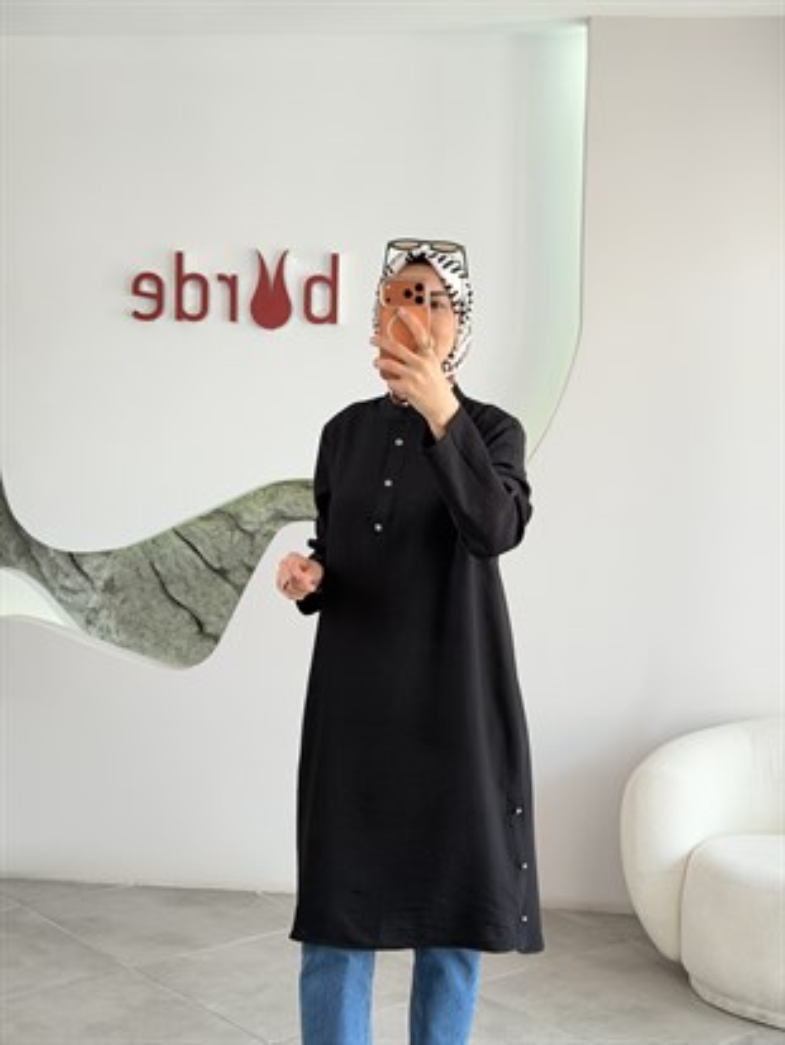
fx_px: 1451
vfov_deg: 39.6
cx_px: 392
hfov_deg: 30.3
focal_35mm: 48
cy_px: 522
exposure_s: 1/186
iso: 50
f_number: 1.78
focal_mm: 6.76
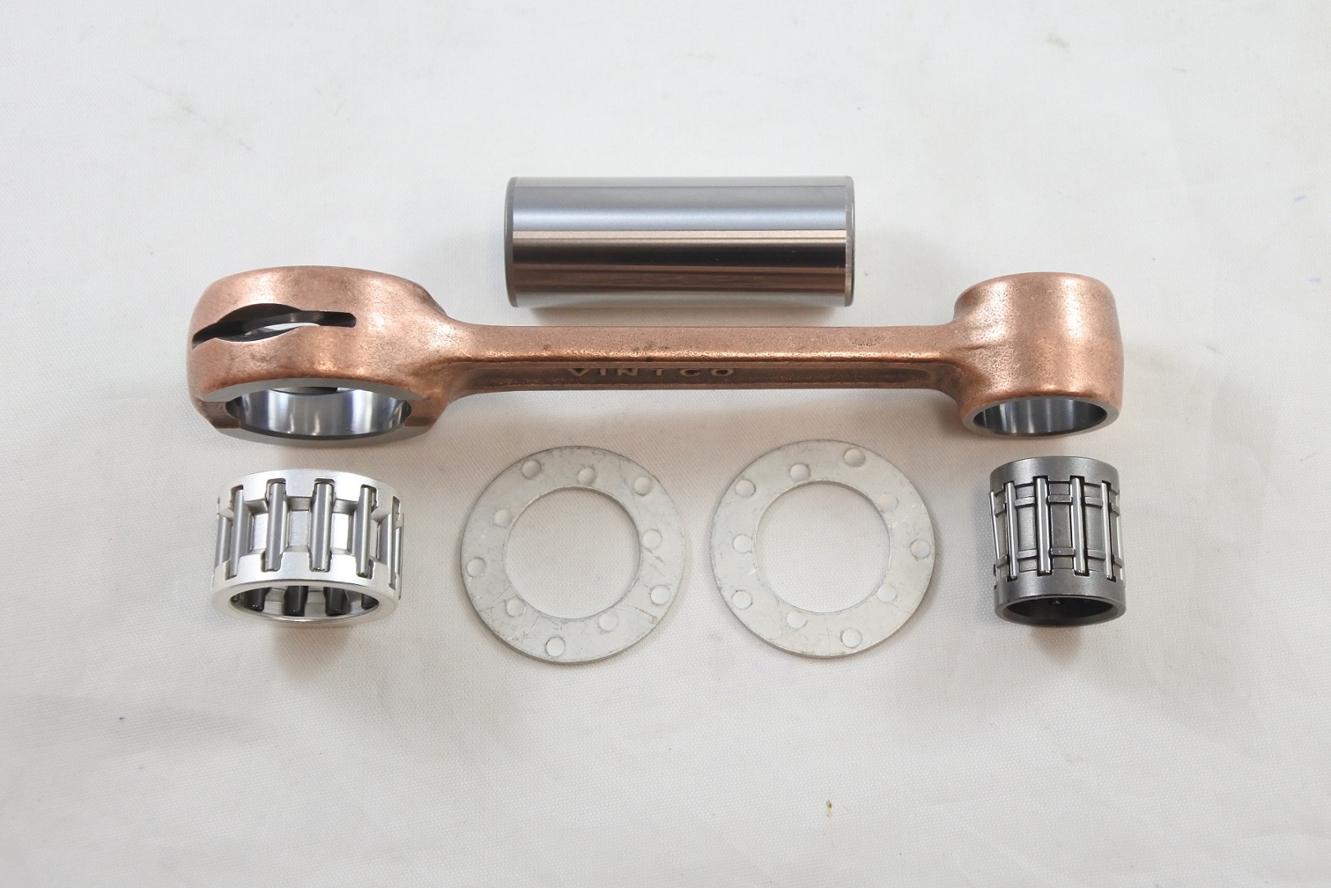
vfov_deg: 22.6
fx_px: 2219
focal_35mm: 60
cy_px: 444
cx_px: 666
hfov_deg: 33.4
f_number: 4.8
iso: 720
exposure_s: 1/125
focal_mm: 22.3
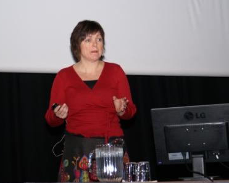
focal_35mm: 119
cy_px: 92
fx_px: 807
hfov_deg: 16.2
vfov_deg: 13.0
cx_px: 101
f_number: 5.6
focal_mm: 70
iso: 400
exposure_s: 1/125
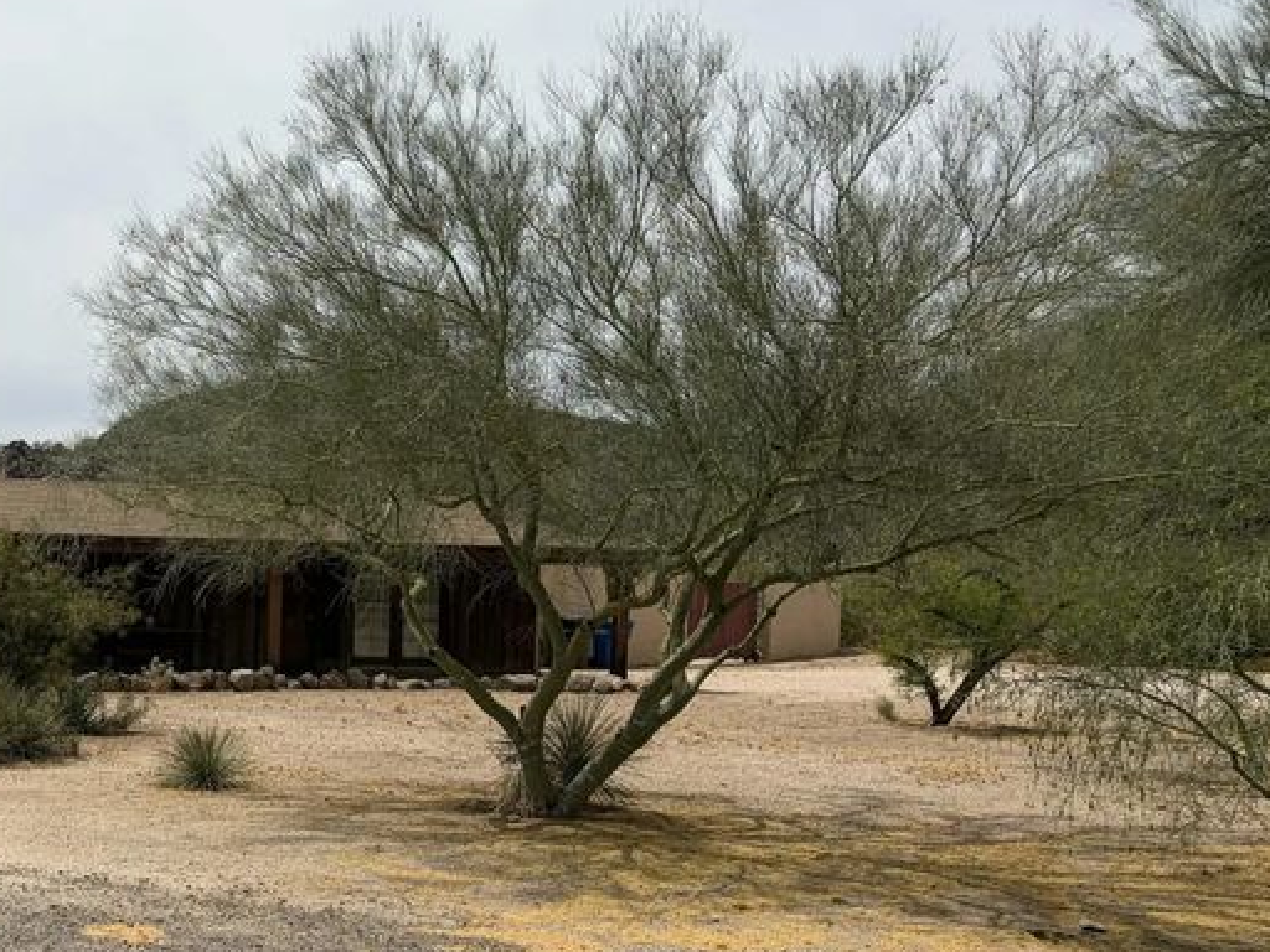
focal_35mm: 52
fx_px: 1908
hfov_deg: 33.7
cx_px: 7
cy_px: 647
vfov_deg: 27.8
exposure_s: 1/8850
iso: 50
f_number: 1.6
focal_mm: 5.96
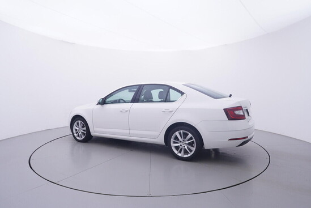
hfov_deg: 77.3
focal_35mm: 22
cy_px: 104
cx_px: 156
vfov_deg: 56.2
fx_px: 195
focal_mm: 15
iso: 200
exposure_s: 1/80
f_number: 5
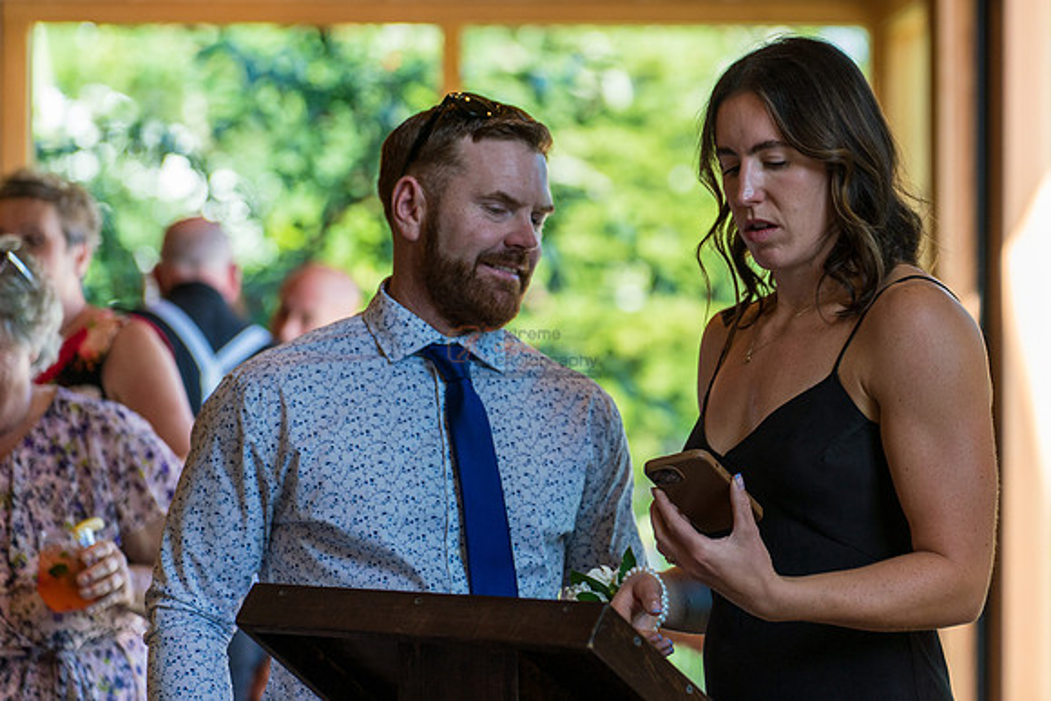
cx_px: 786
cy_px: 245
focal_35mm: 159
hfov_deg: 12.9
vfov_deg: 8.6
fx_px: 4650
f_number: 2.8
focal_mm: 102
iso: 400
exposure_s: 1/500
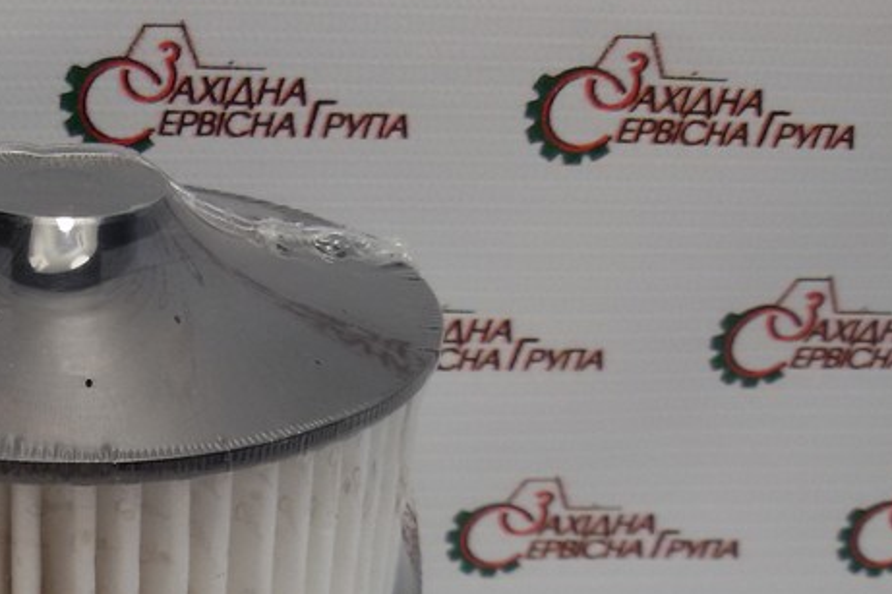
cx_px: 58
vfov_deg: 18.5
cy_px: 695
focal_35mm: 70
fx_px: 1734
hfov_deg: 27.6
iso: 40
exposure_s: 1/50
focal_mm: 2.93
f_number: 2.4
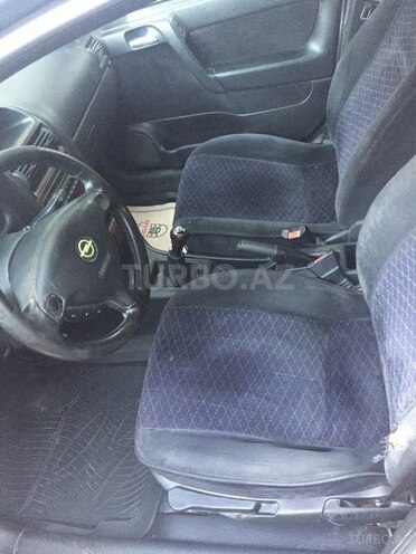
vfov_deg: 61.7
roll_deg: +21.0
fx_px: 465
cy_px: 277
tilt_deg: -44.5
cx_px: 208
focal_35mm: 29
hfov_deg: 48.2
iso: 320
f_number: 2.2
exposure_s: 1/17
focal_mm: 4.15
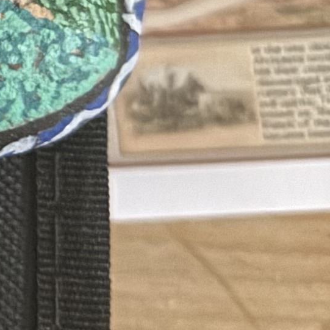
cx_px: -549
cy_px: -153
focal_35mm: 158
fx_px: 1704
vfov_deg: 10.7
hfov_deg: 9.4
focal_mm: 6.76
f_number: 1.78
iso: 1250
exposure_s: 1/30
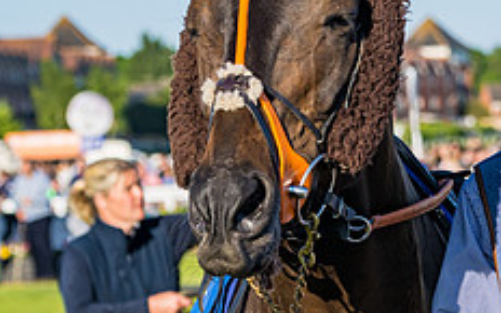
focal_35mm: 300
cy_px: 207
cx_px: 609
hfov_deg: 6.9
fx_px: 4096
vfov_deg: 4.4
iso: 200
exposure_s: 1/1250
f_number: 5
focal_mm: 85
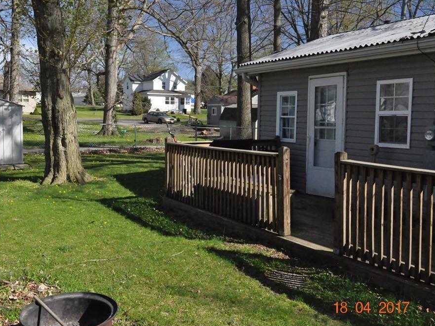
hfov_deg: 46.8
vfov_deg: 35.9
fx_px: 502
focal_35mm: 40
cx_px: 205
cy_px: 166
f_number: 9
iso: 3200
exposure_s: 1/2000
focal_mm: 24
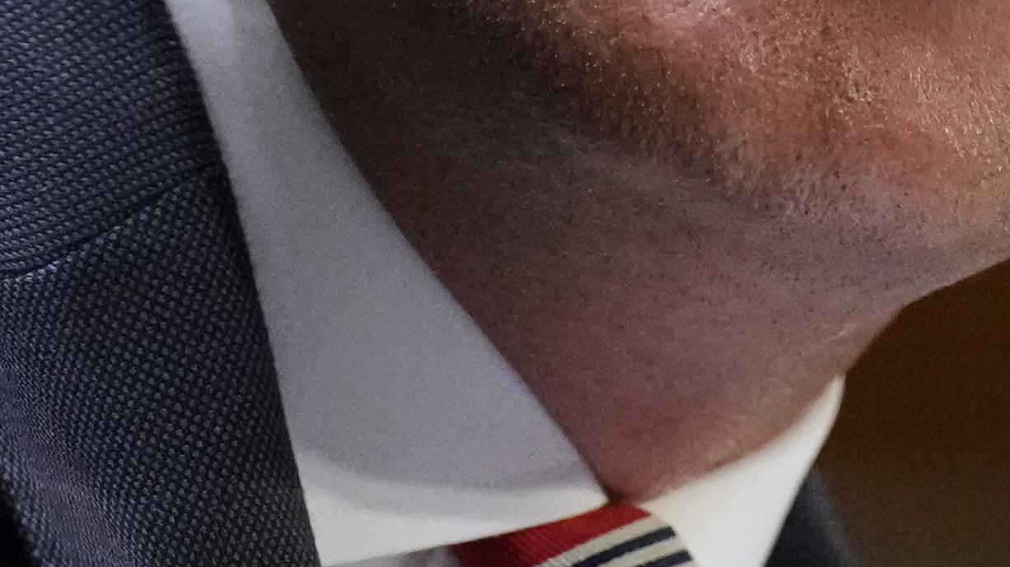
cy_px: -475
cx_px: 1305
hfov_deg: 2.1
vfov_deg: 1.2
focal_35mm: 1008
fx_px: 26990
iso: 4000
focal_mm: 140
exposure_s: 1/320
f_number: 3.5
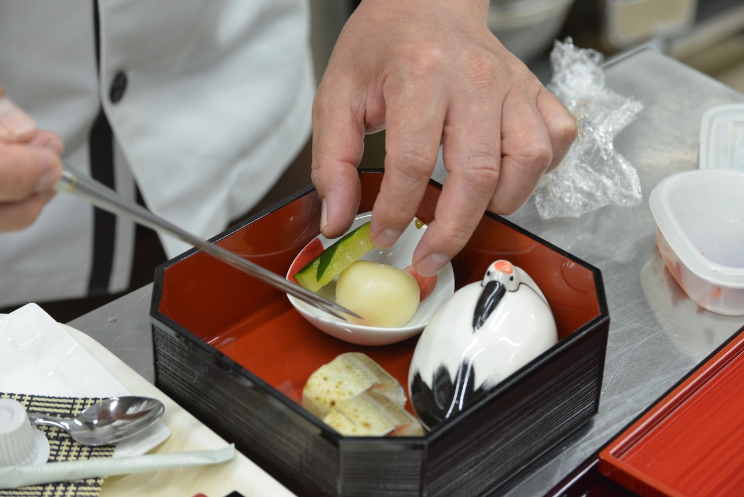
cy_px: 248
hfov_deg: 19.5
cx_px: 372
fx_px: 2170
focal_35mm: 105
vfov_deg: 13.0
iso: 3200
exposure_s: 1/125
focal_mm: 105
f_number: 8
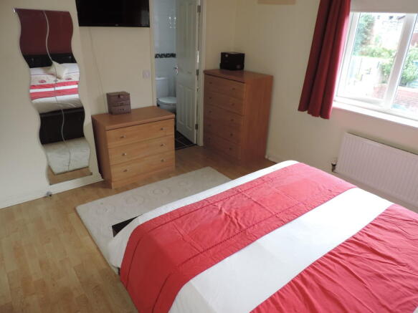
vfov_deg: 56.8
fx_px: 290
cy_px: 156
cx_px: 209
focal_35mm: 24
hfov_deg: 71.6
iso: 125
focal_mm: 4.3
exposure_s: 1/40
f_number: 3
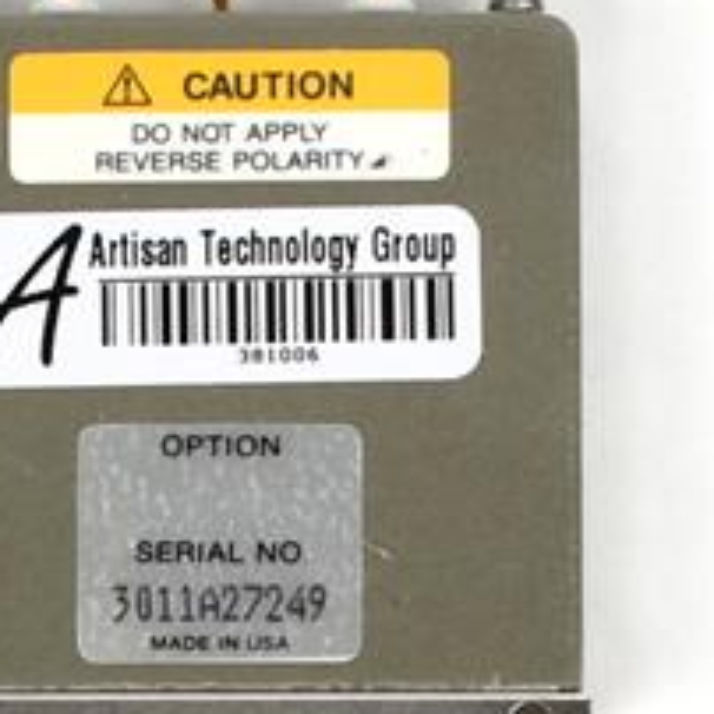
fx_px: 2124
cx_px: 226
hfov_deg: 19.0
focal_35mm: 91
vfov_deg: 19.1
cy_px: 405
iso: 160
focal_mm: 24
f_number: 14
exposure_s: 1/250
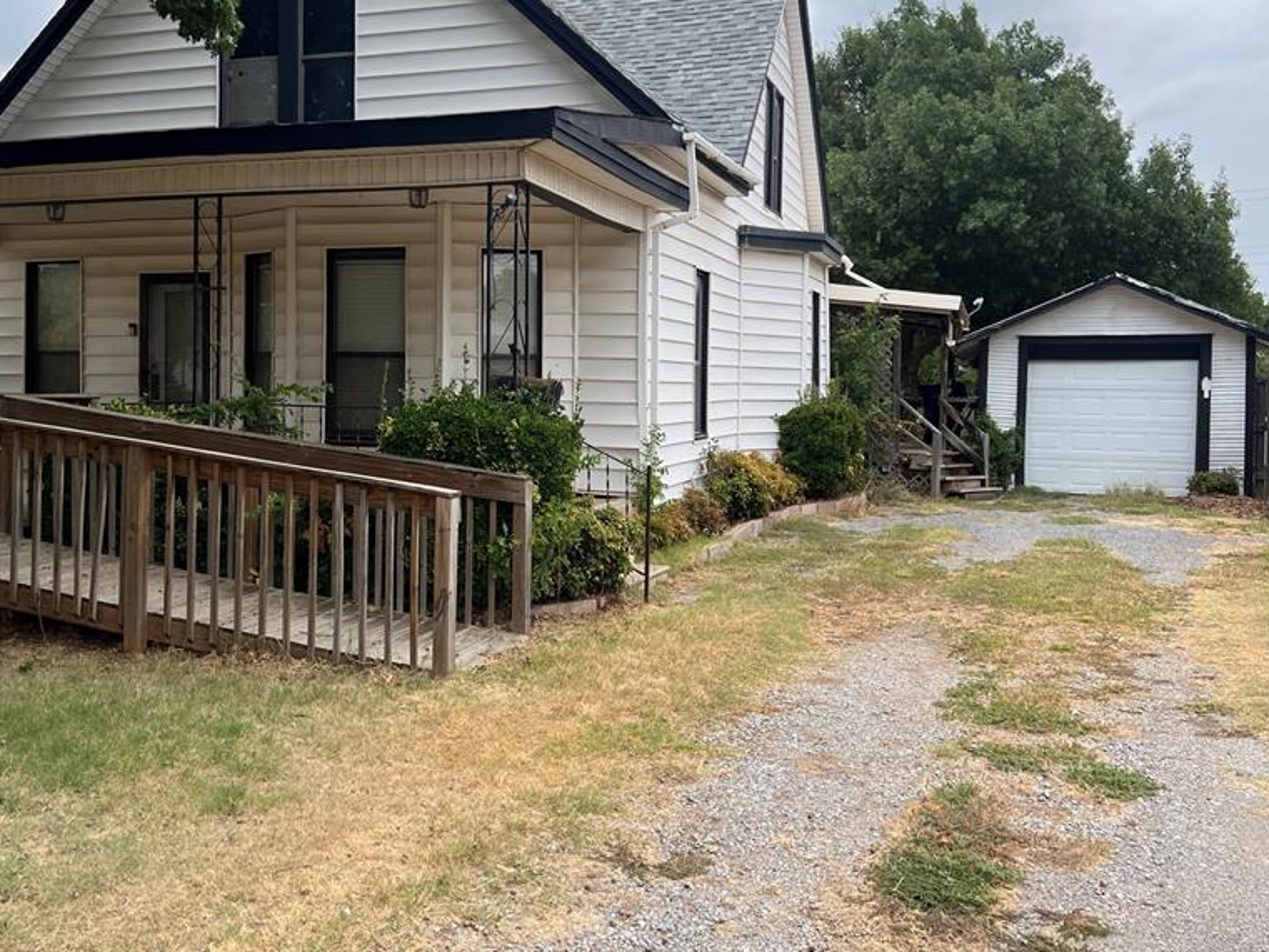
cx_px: 545
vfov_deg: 40.5
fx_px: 1283
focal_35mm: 35
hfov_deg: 52.4
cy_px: 383
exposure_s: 1/1575
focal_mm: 5.7
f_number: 1.5
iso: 50
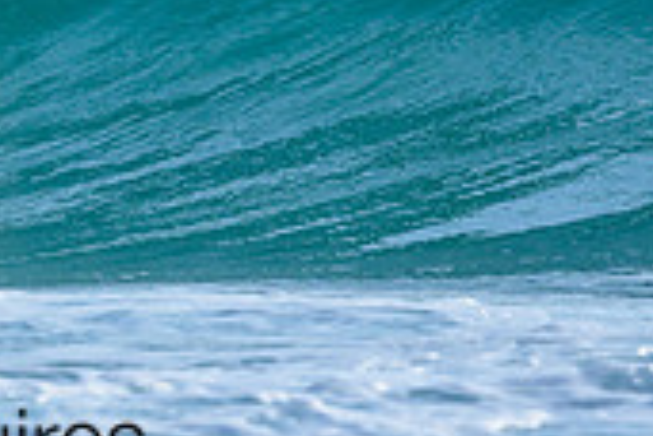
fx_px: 49280
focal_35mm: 2717
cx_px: -149
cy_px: -193
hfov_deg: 0.8
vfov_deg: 0.5
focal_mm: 800
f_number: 6.3
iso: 280
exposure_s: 1/2000
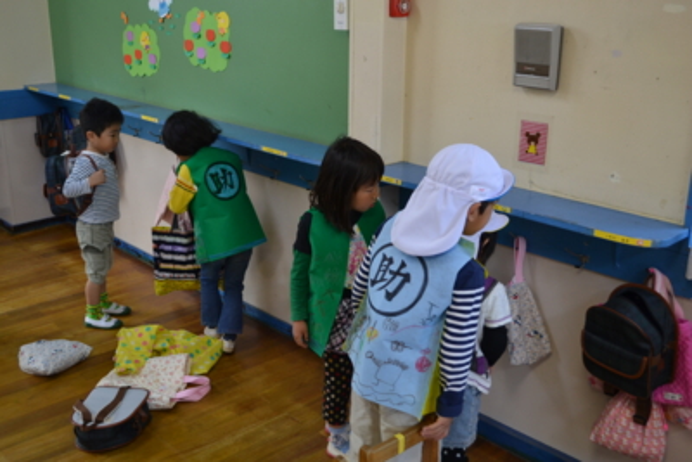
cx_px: 346
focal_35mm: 36
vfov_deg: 36.9
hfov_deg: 53.1
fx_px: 692
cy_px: 231
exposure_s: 1/50
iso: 400
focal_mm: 24
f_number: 4
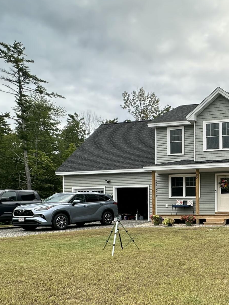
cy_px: 214
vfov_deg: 51.2
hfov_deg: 35.2
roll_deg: +0.4
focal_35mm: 35
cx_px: 249
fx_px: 309
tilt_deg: +0.2
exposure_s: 1/198
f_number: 2.2
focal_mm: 2.22
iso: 40
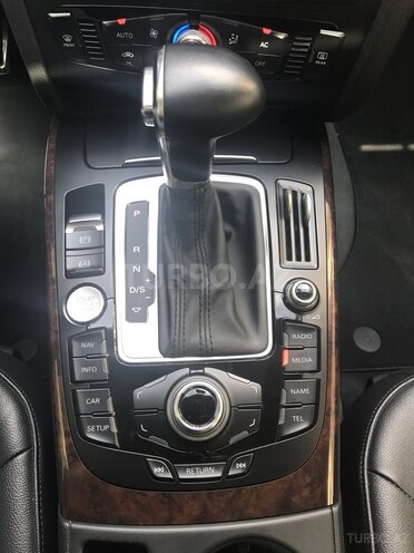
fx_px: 446
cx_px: 207
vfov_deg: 63.4
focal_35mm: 28
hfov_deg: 49.7
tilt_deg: -60.9
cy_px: 276
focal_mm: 3.99
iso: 32
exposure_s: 1/50
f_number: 1.8
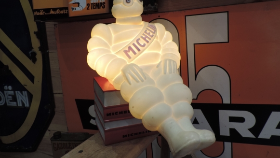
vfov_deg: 42.7
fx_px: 200
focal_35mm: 27
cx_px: 142
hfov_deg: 69.8
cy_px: 63
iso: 90
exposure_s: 1/30
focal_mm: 4.3
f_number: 3
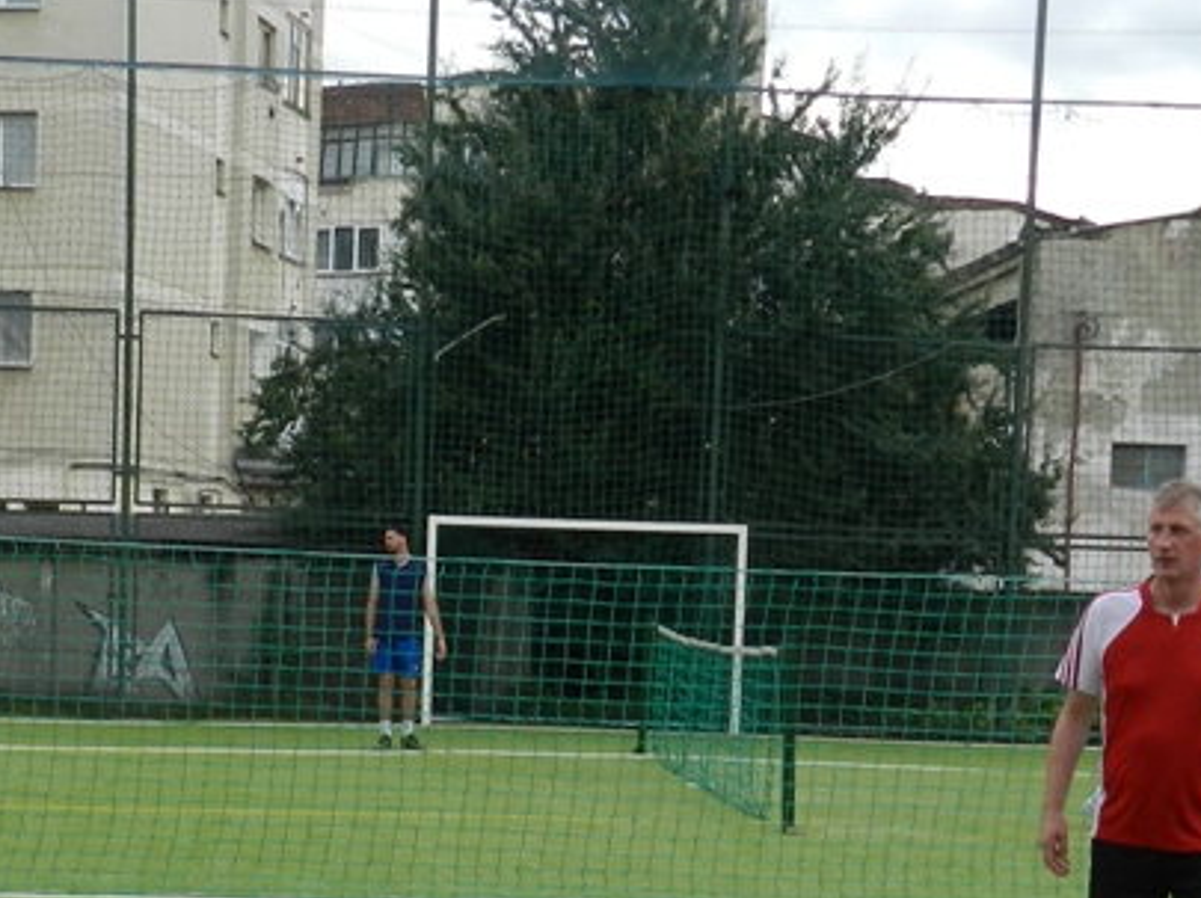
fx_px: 2808
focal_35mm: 81
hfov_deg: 23.9
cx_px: 297
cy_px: 815
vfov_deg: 17.9
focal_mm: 5.6
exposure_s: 1/400
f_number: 3.7
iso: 160
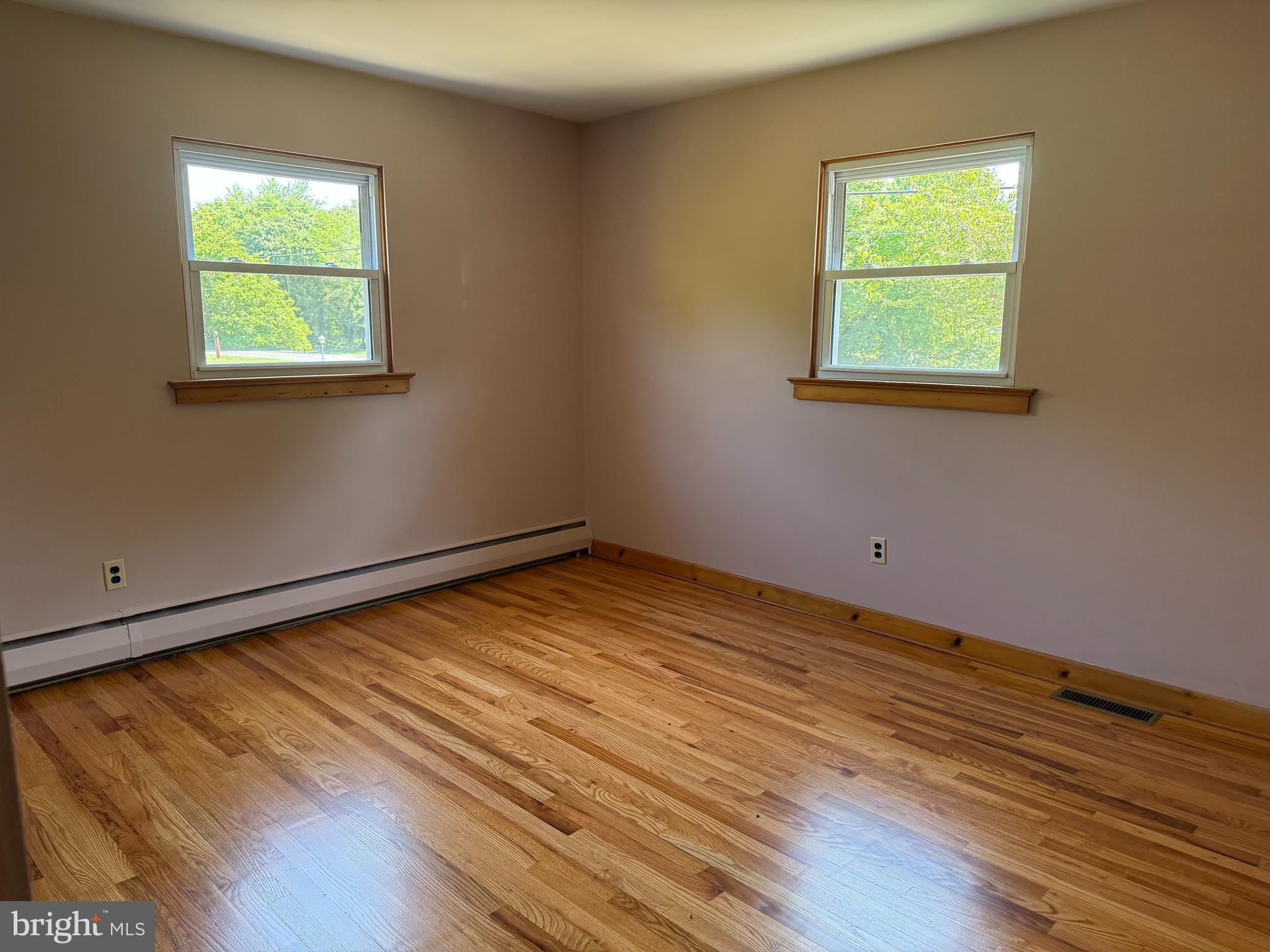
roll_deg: +0.0
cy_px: 476
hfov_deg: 71.6
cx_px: 635
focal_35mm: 24
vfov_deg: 56.8
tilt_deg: -9.2
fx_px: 881
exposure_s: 1/135
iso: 200
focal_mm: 6.76
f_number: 1.78
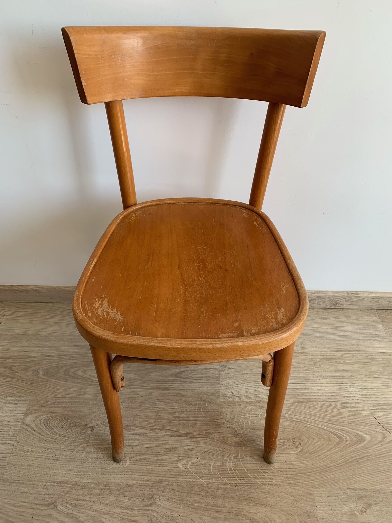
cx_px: 196
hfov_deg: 53.1
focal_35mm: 26
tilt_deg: -41.5
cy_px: 262
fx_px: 393
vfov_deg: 67.3
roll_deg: -0.7
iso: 25
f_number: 1.8
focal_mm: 4.25
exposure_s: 1/122
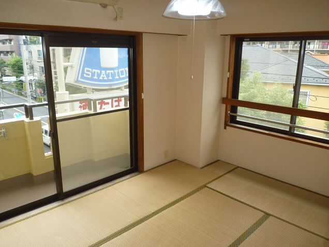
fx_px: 257
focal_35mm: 27
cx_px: 164
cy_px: 124
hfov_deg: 65.3
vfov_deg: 51.4
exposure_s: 1/80
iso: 100
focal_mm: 4.7
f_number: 2.9
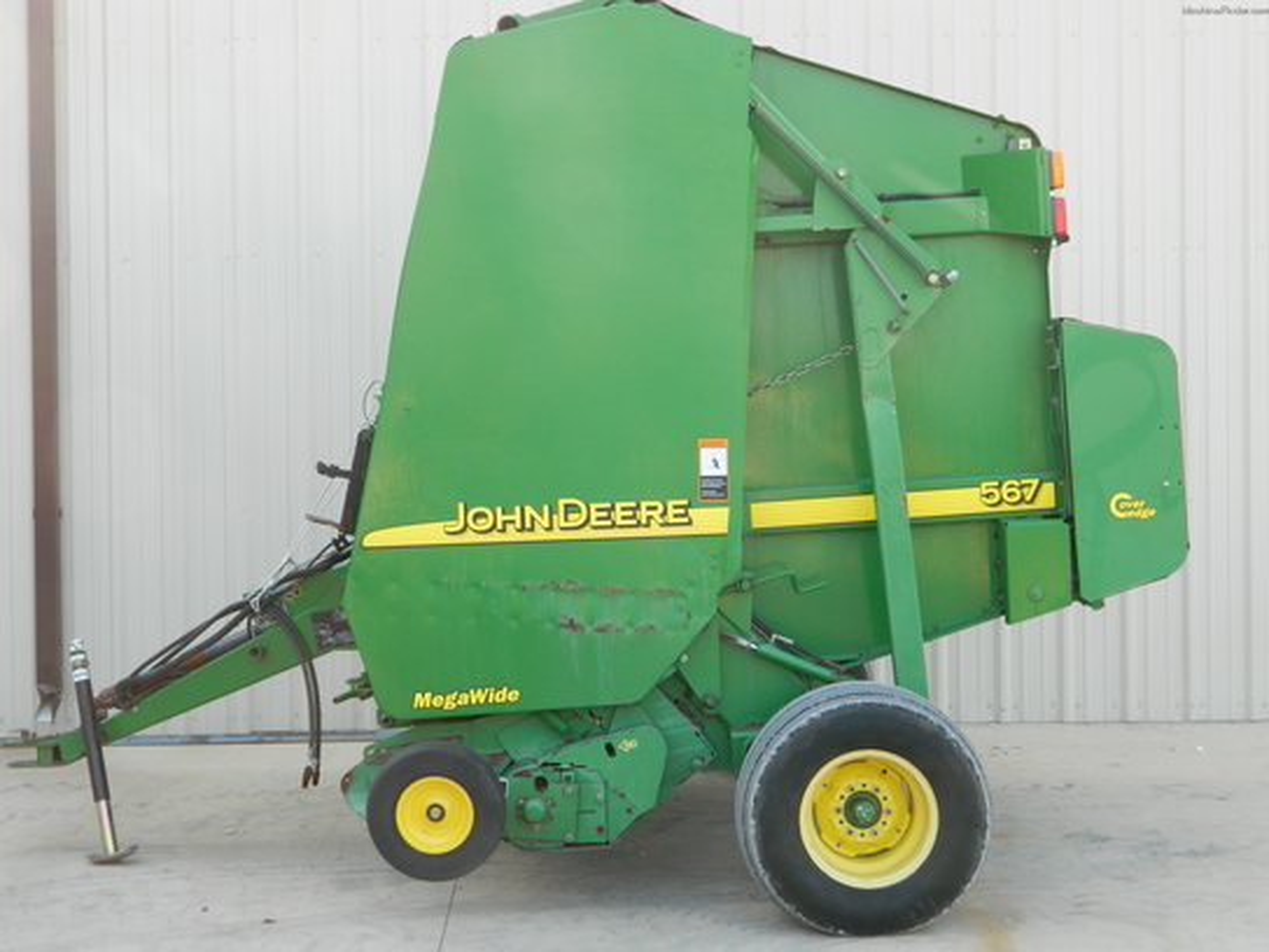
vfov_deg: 25.7
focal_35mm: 57
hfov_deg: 33.8
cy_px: 476
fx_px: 2090
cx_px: 634
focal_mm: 10.2
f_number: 3.8
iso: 80
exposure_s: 1/100
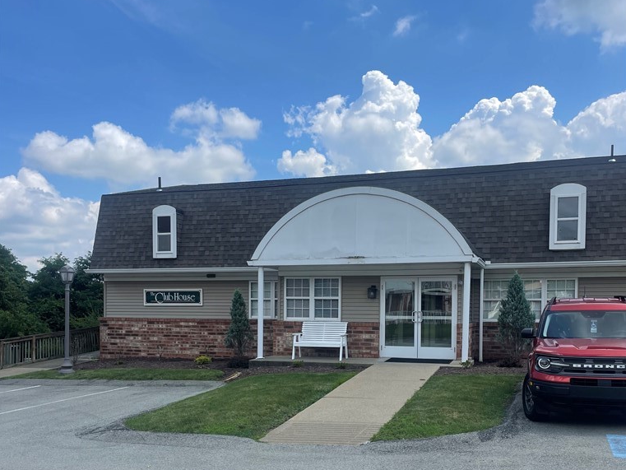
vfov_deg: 40.1
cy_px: 323
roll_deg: +0.0
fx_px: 633
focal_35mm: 35
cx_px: 314
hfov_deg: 52.6
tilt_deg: -1.9
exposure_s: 1/3509
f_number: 1.6
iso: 32
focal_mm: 4.2
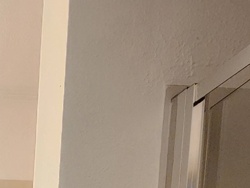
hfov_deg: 23.5
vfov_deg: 17.3
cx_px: -166
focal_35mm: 56
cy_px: 393
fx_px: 405
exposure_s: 1/30
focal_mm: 2.2
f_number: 2.2
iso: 640
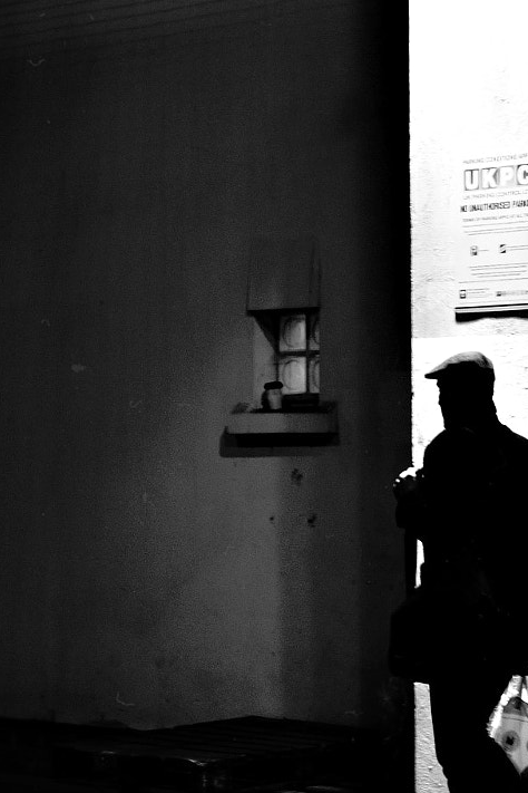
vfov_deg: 17.3
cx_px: 492
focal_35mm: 118
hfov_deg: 11.5
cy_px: 250
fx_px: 2599
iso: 200
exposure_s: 1/60
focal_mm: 35
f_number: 1.8
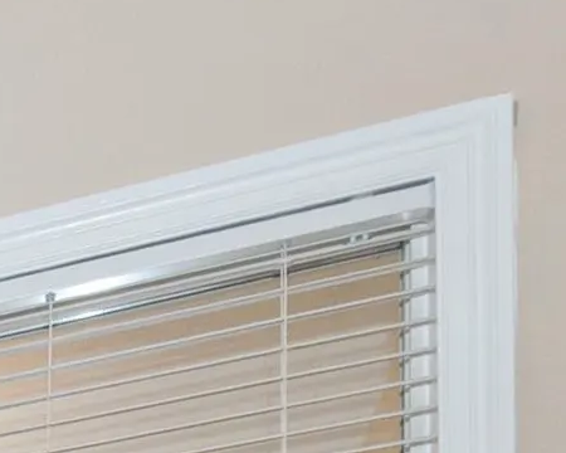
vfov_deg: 11.5
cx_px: -883
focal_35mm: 96
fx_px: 1608
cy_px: 1251
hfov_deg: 13.3
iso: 250
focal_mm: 10
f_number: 9
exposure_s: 1/20
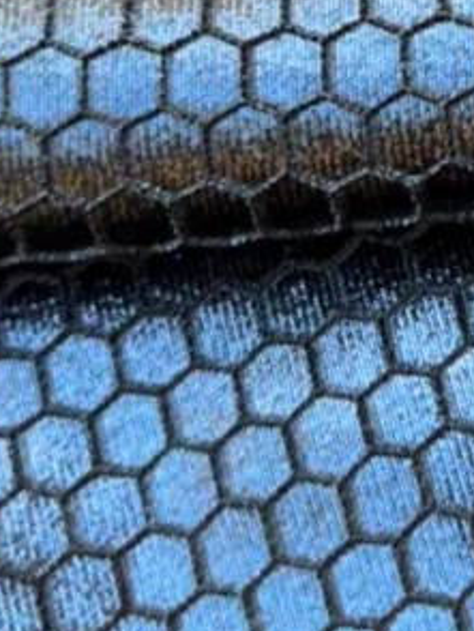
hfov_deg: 13.2
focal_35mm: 106
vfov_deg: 17.5
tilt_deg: -65.1
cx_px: 727
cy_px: -163
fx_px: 1932
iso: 200
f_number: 1.6
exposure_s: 1/60
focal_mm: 5.96
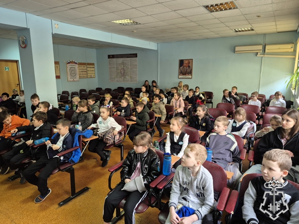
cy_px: 112
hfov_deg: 73.9
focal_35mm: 23
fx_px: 199
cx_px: 150
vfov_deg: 58.9
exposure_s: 1/100
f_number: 1.8
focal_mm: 5.4
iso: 500
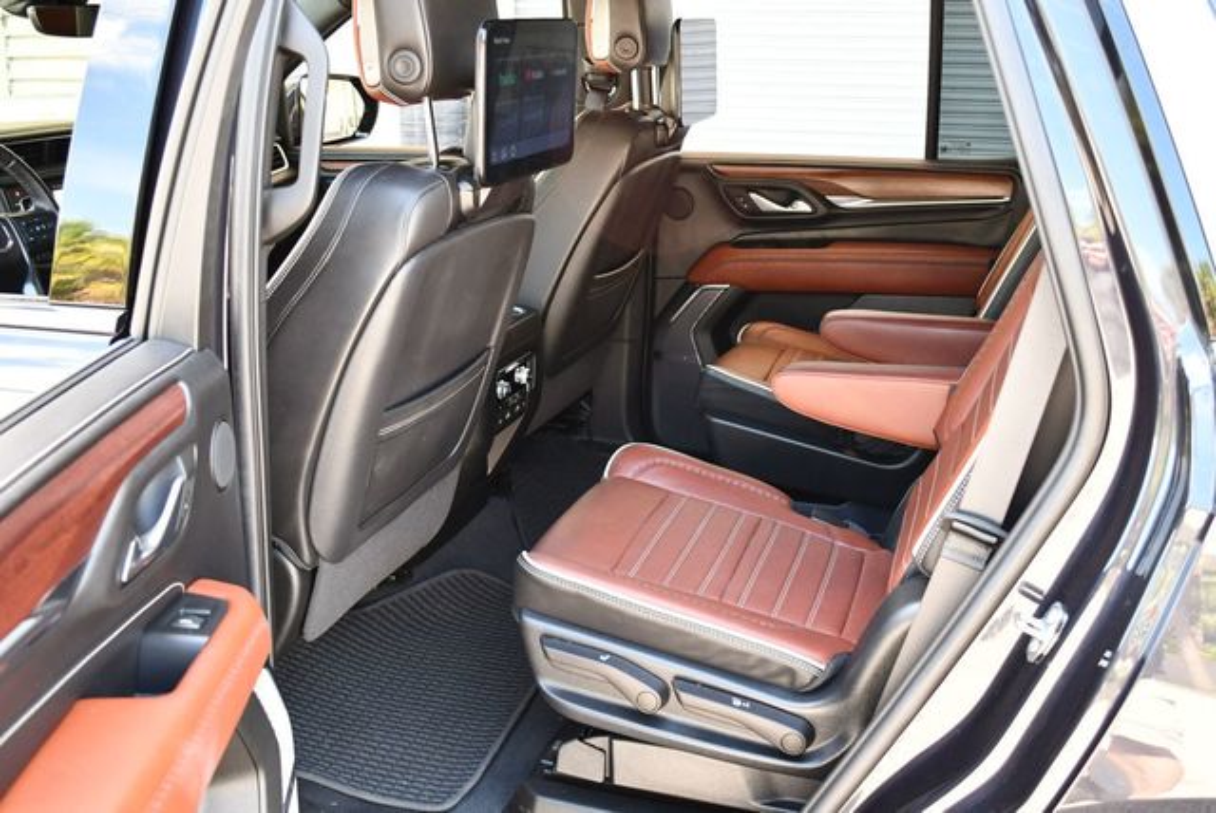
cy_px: 406
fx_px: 1217
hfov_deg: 53.1
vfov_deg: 36.9
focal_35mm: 36
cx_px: 608
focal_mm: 18
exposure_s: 1/160
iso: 800
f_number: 3.5
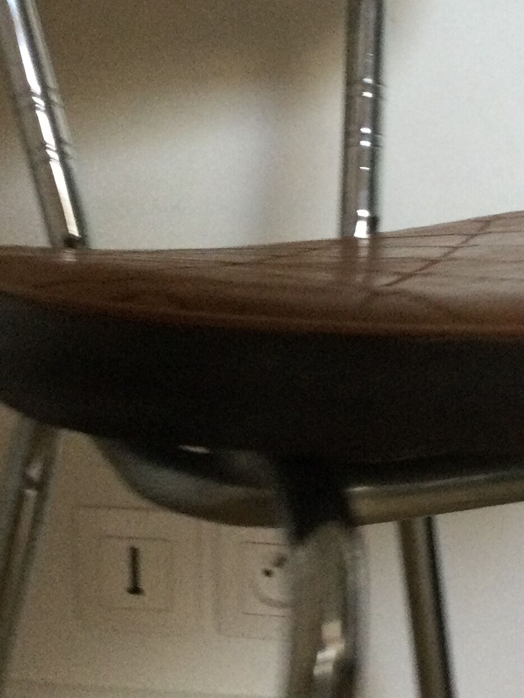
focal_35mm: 81
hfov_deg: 18.2
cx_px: 341
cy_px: 348
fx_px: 1635
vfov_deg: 24.1
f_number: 2.4
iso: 125
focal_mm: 3.3
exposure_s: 1/33
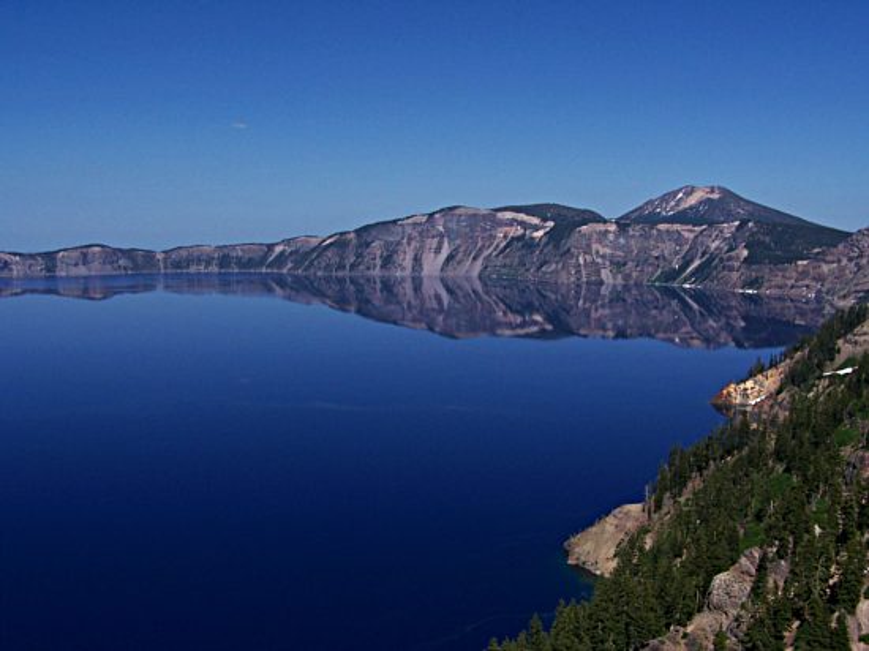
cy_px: 326
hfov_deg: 49.0
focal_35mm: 38
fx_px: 954
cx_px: 434
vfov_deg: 37.7
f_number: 5.6
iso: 80
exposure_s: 1/1000
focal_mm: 6.3
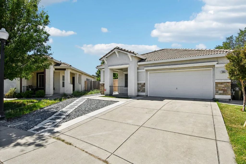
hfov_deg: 90.0
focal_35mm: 18
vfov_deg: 67.3
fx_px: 123
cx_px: 123
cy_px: 82
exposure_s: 1/320
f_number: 8
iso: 100
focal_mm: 12
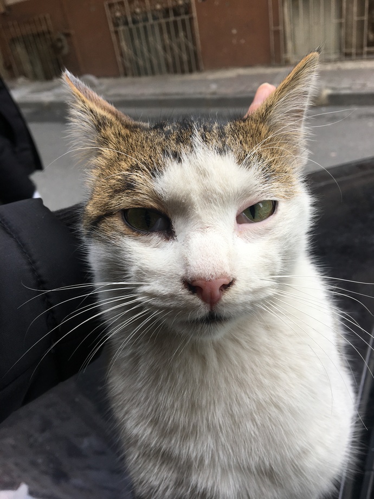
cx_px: 187
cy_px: 250
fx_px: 418
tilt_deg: -29.9
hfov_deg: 48.2
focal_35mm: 29
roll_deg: +12.1
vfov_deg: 61.7
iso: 25
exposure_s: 1/167
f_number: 2.2
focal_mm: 4.15
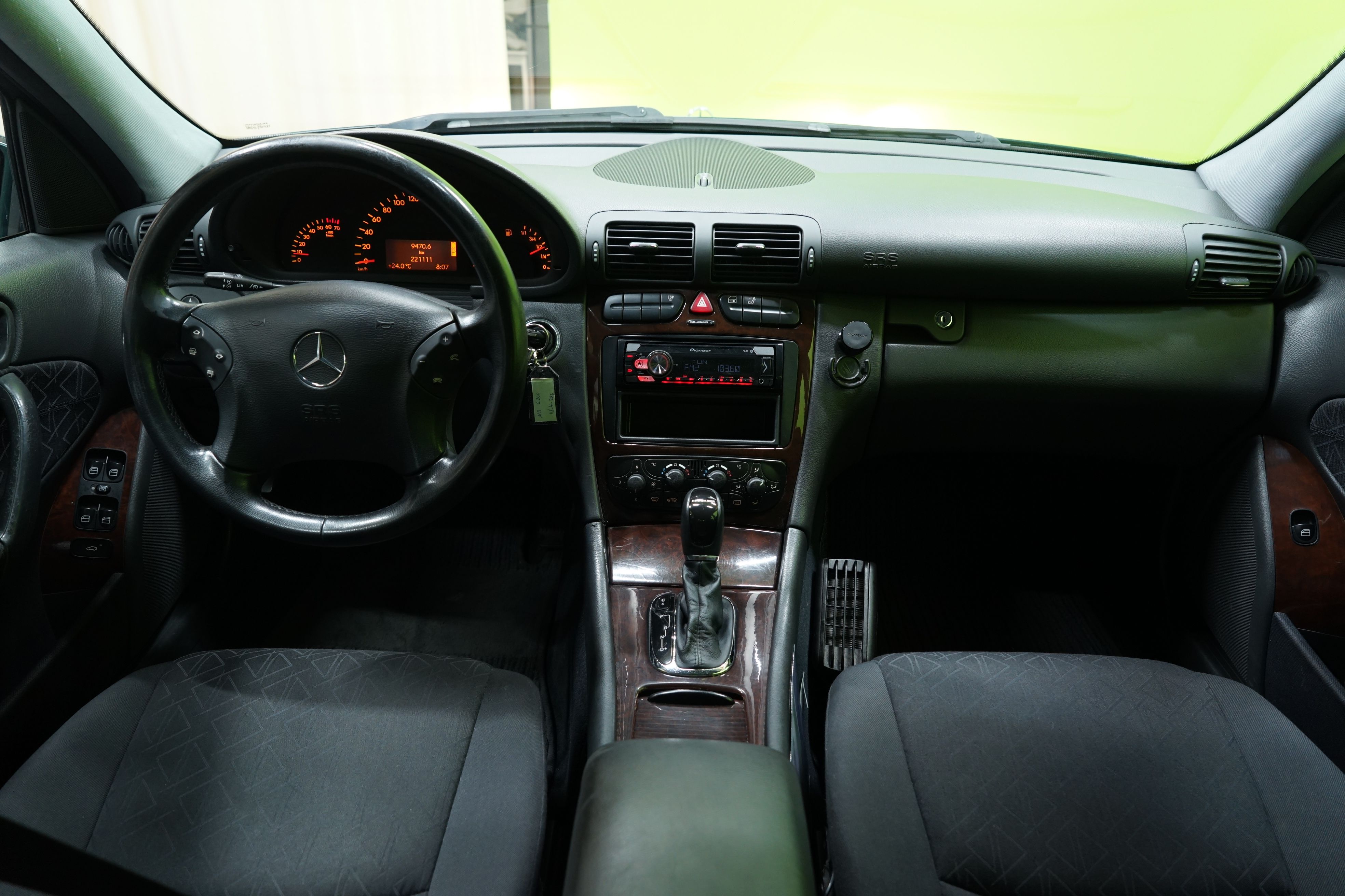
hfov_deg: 71.5
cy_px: 448
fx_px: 934
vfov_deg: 51.3
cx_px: 672
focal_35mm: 25
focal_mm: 25
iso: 1000
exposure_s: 1/25
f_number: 4.5
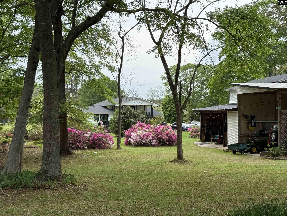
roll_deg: +0.8
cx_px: 144
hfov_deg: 39.7
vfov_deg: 30.3
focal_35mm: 48
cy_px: 108
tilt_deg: +1.1
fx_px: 398
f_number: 1.78
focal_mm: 6.76
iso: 80
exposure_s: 1/1980
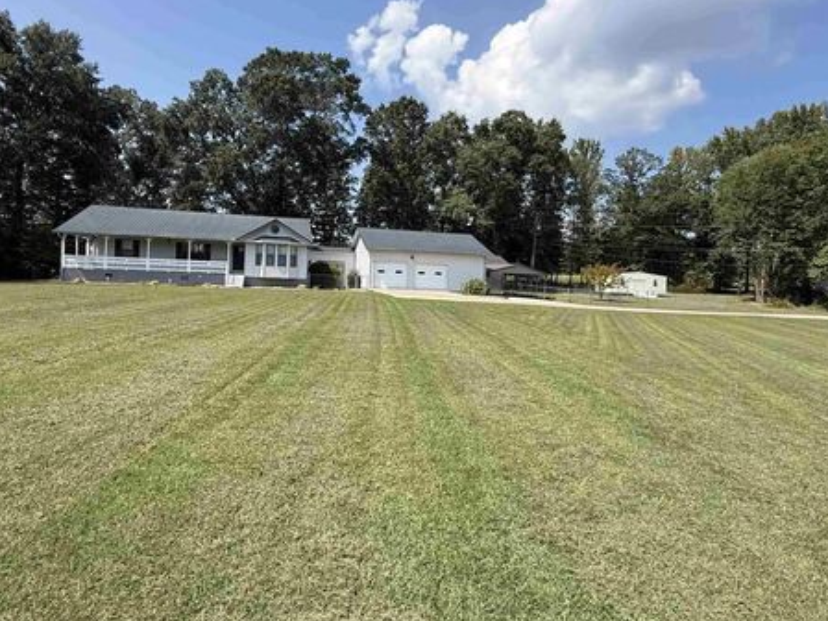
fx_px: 478
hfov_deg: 81.7
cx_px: 396
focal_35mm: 20
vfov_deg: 65.9
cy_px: 288
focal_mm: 2.22
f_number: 2.2
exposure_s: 1/1534
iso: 64
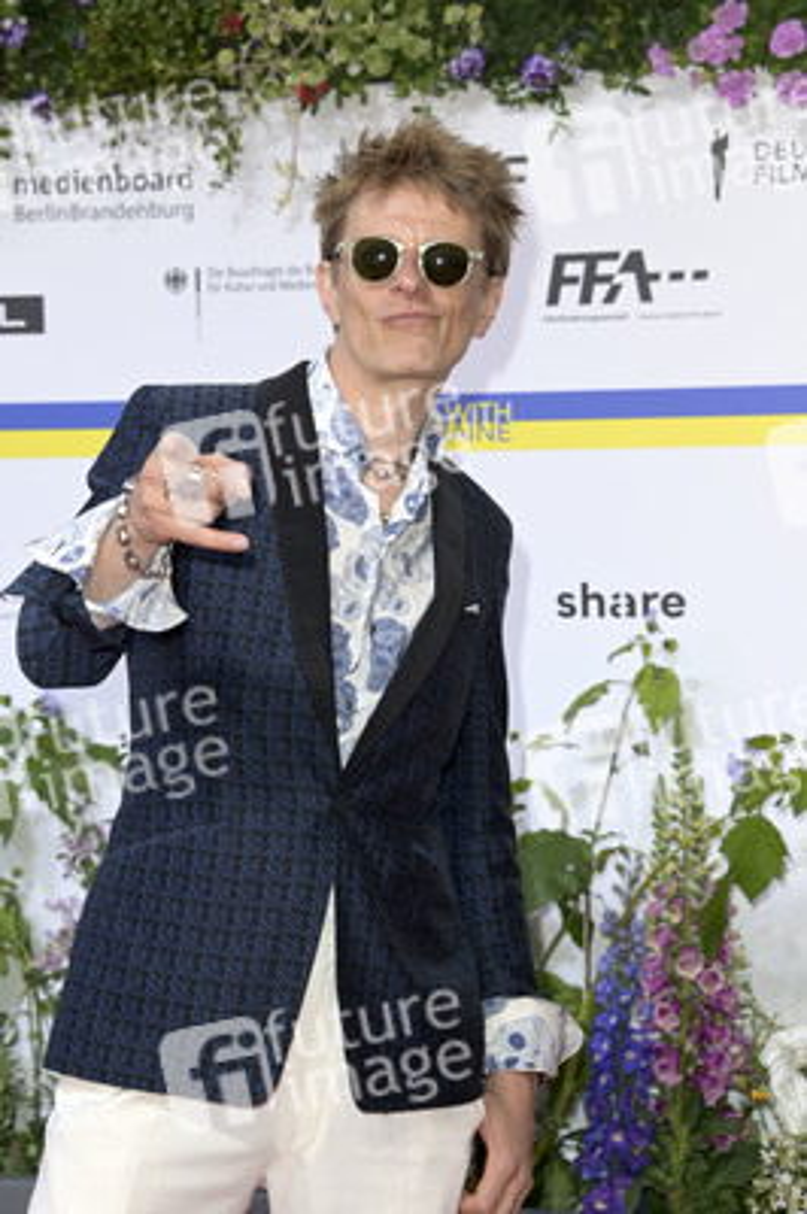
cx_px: 404
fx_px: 2863
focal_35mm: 85
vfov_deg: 23.9
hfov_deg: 16.0
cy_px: 607
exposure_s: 1/200
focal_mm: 85
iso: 640
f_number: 6.3
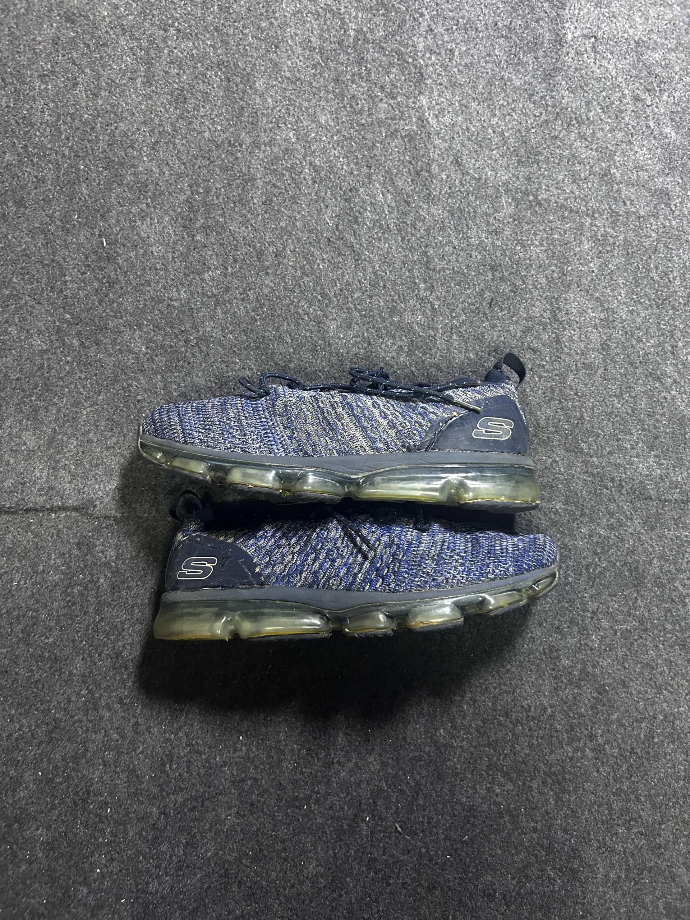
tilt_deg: -62.1
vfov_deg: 67.3
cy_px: 460
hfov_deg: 53.1
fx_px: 691
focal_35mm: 26
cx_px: 345
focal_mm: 5.7
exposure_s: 1/33
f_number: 1.5
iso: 500
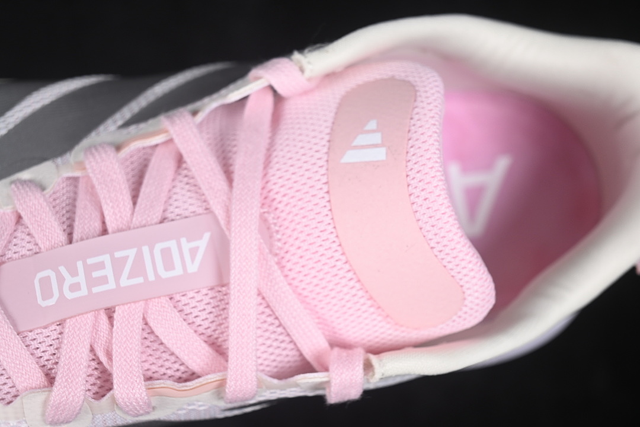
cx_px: 320
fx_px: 1333
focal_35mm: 75
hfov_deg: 27.0
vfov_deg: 18.2
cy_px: 214
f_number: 7.1
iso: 160
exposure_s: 1/80
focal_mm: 50
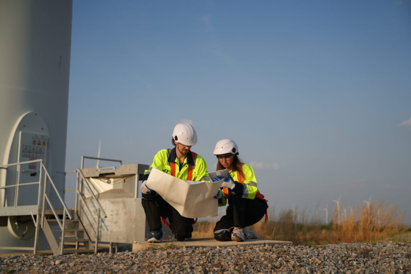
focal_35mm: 43
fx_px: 491
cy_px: 137
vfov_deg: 31.2
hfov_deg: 45.4
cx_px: 206
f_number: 2.2
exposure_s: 1/3200
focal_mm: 43
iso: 100
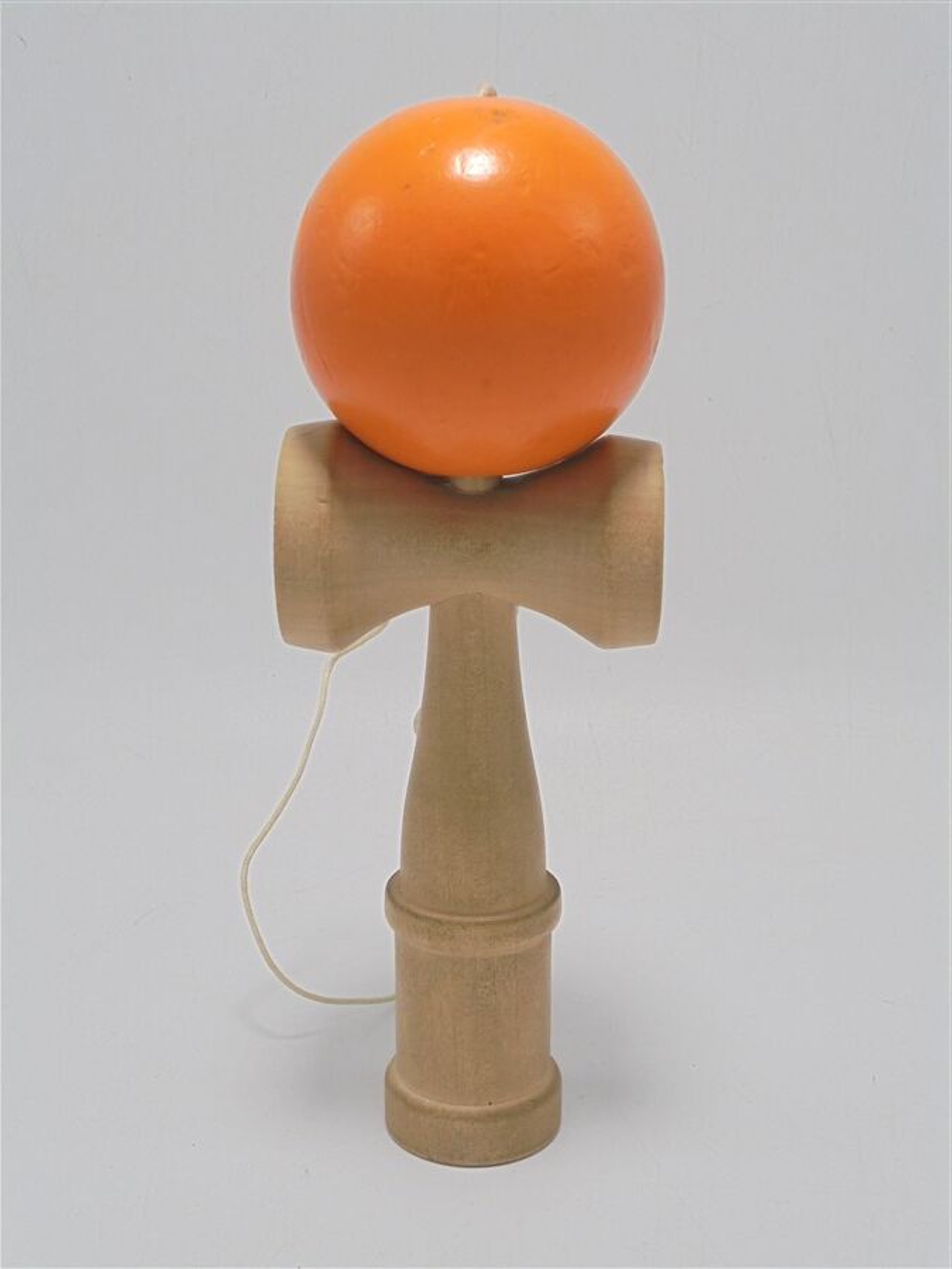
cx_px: 476
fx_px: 1797
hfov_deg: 29.7
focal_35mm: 49
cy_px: 634
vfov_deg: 38.9
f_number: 4.8
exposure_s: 1/50
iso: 100
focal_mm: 8.9
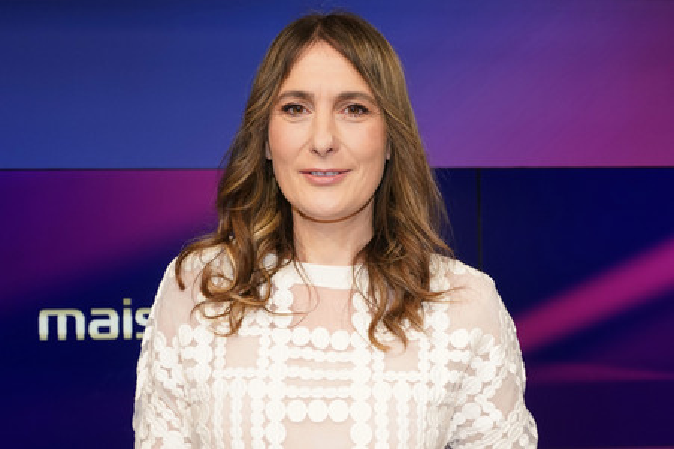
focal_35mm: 35
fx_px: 655
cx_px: 337
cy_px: 224
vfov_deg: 37.8
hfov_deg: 54.5
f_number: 5.6
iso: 2000
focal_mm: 35
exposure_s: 1/125
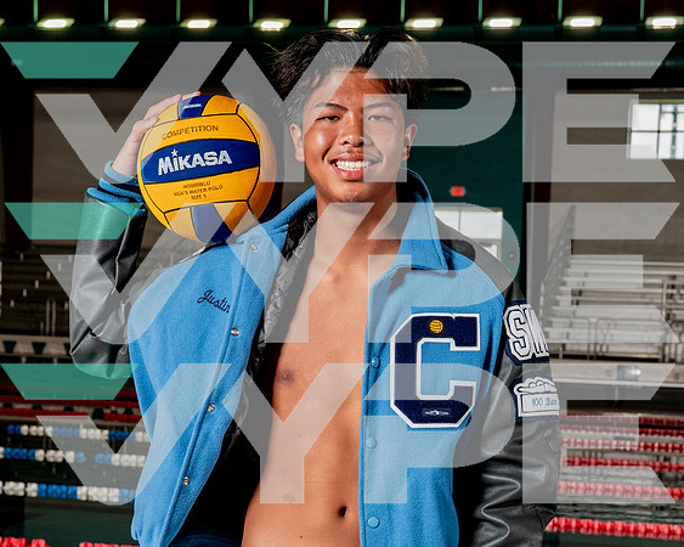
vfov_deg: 19.3
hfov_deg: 24.1
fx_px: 1600
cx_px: 357
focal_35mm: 79
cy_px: 411
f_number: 6.3
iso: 400
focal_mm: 44
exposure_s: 1/250
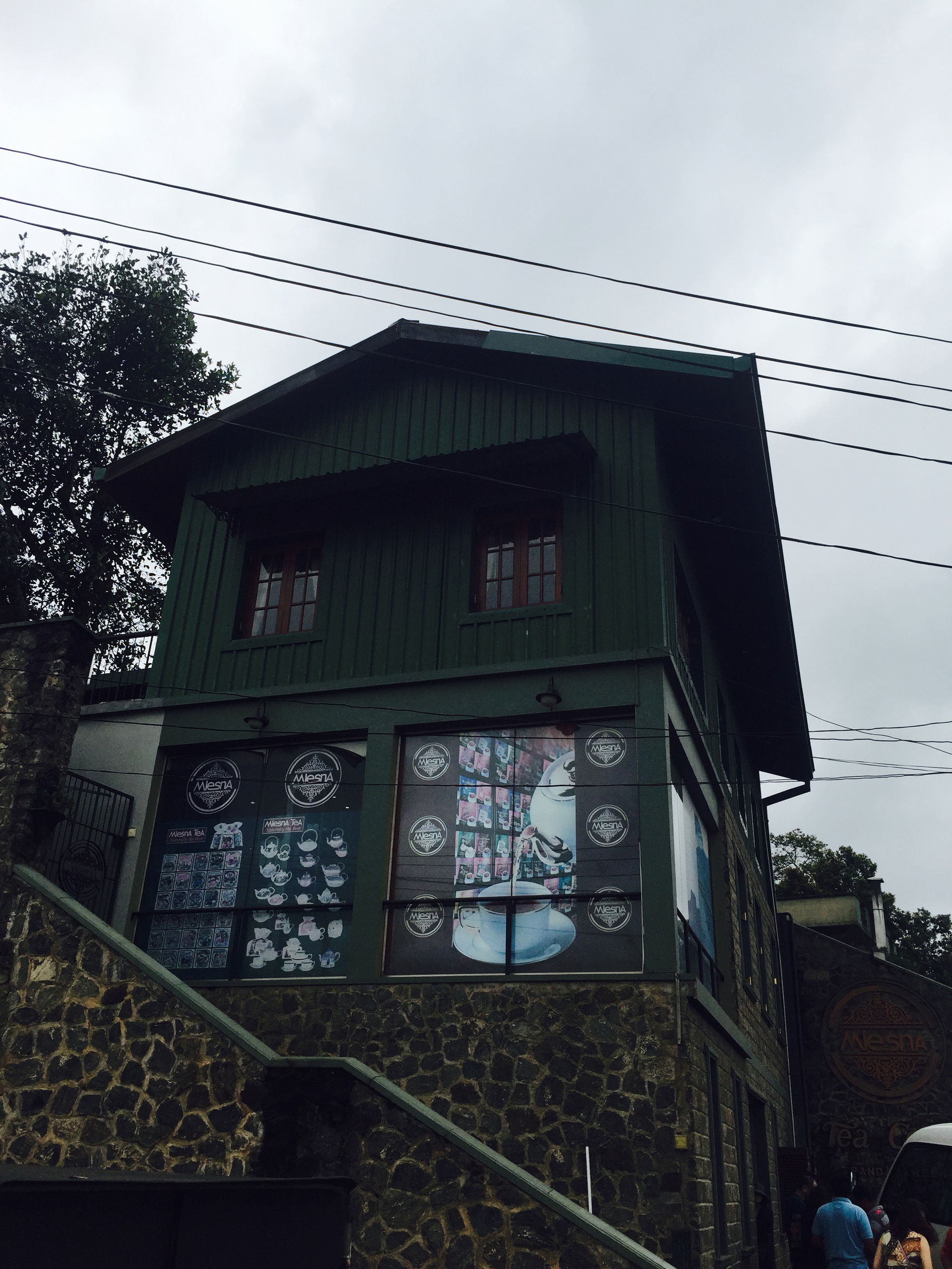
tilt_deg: +26.8
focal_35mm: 29
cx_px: 476
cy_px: 634
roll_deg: -2.5
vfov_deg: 61.7
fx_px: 1063
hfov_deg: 48.2
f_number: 2.2
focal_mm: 4.15
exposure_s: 1/3049
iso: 32
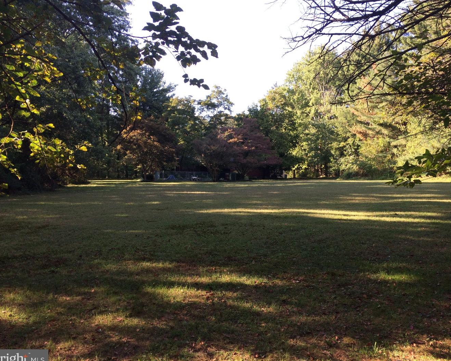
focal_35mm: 31
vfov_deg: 47.1
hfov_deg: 57.2
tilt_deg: -0.4
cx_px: 235
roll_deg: -1.8
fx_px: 414
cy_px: 184
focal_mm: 4.15
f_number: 2.2
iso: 32
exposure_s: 1/256
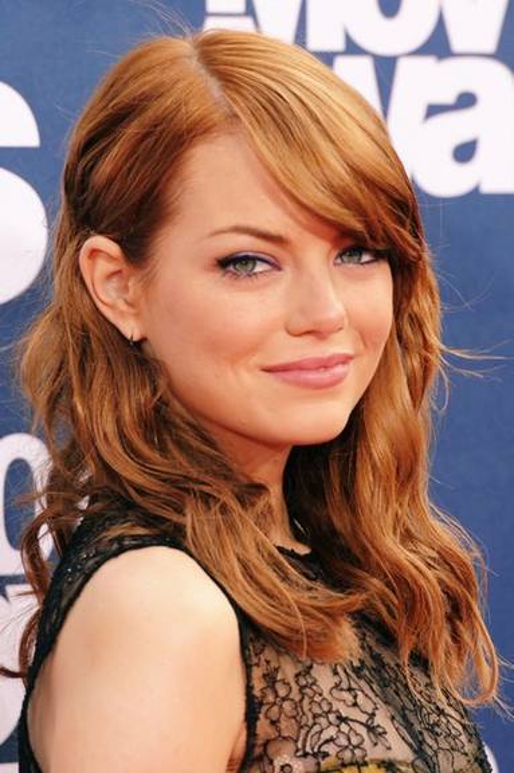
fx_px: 4291
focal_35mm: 200
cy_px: 386
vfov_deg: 10.3
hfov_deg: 6.9
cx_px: 257
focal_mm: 200
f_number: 4
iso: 400
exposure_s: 1/500
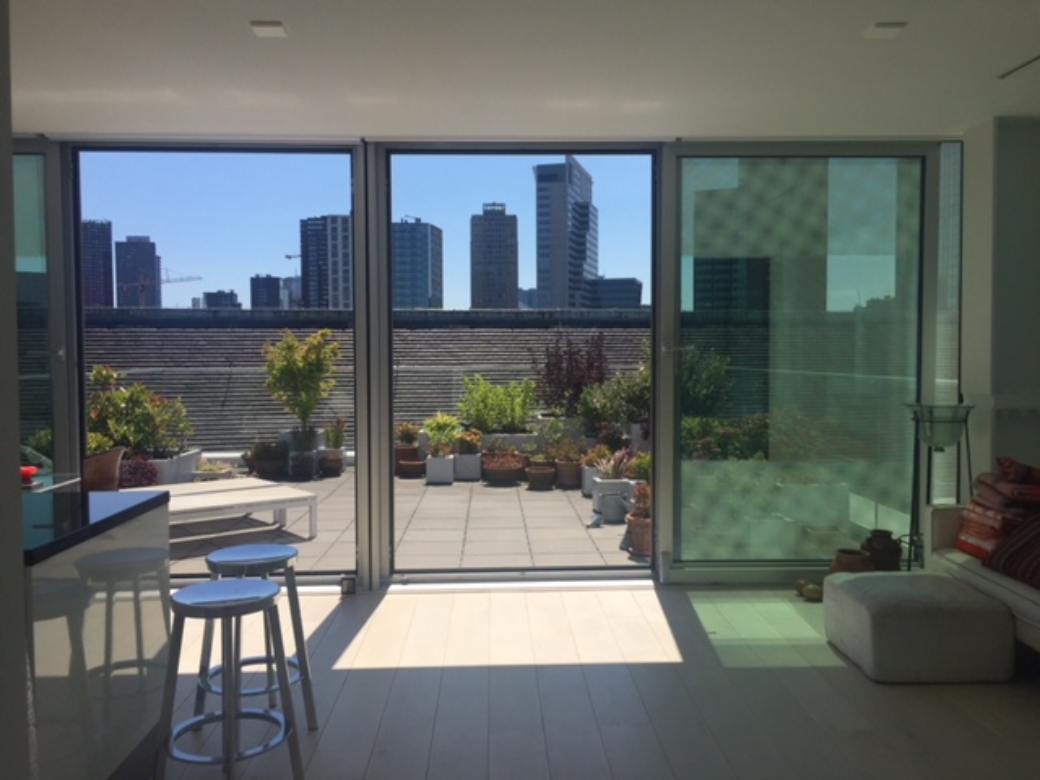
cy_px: 390
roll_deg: -0.5
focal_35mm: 29
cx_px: 520
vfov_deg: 48.2
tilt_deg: -3.3
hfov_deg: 61.7
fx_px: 871
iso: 32
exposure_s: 1/3049
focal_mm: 4.15
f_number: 2.2
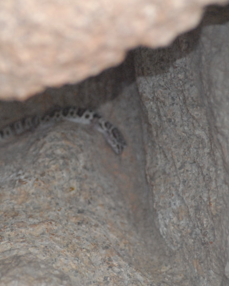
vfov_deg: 7.0
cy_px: 143
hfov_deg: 5.6
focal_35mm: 275
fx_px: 2330
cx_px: 71
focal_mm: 130
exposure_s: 1/250
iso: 1600
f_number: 5.6
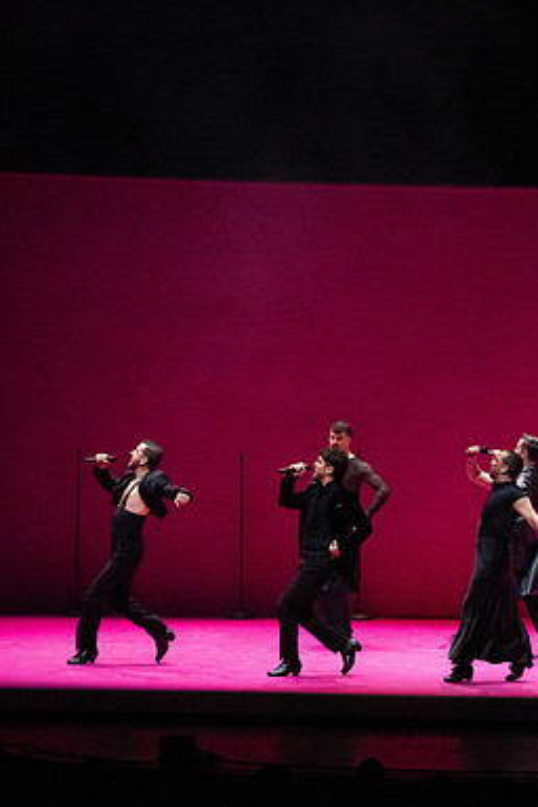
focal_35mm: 210
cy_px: 402
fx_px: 4707
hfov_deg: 6.5
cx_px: 439
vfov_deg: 9.8
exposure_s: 1/400
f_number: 9
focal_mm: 139
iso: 25600
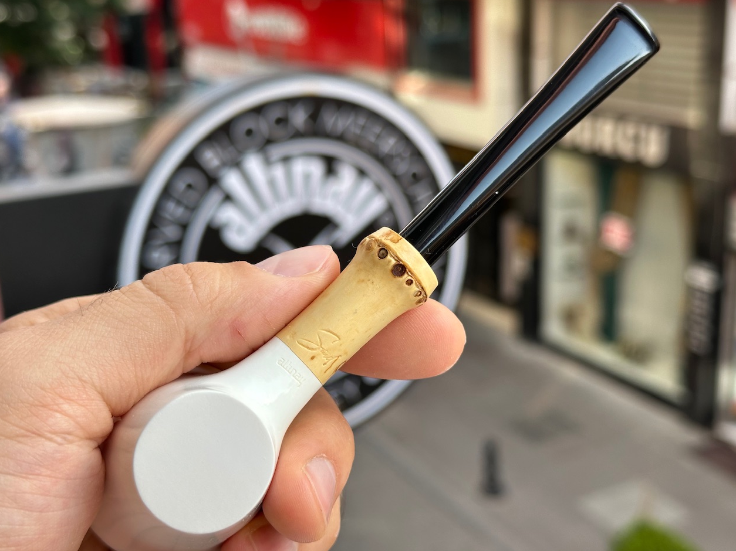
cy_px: 275
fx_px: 1042
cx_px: 369
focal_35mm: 49
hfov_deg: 38.9
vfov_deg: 29.7
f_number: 1.78
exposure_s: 1/454
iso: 64
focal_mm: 6.86
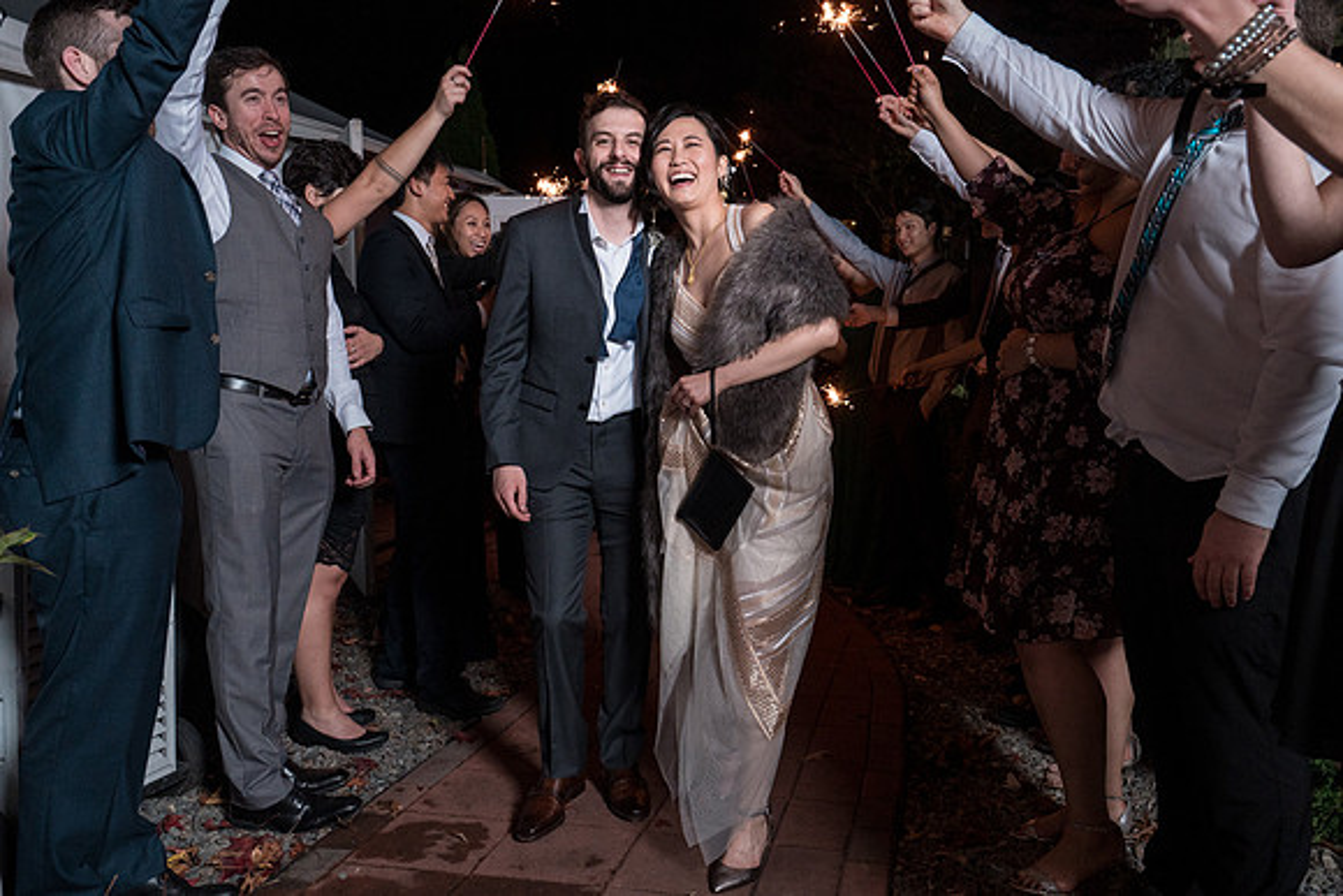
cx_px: 699
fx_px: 1137
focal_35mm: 30
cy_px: 447
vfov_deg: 43.0
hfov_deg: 61.1
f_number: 5.6
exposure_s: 1/200
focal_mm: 29
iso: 2000
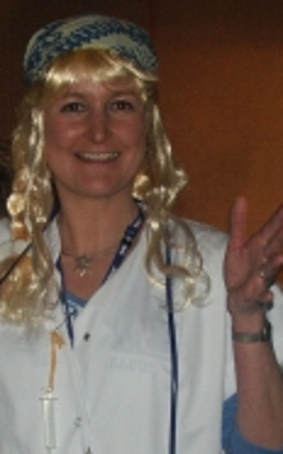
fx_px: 1409
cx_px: 149
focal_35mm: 114
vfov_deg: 18.1
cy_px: 384
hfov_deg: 11.5
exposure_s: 1/45
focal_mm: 10.43
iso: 200
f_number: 2.8
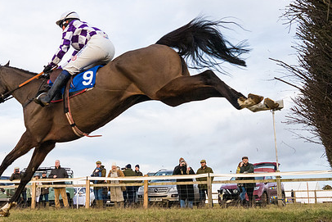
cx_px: 136
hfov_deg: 38.1
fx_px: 480
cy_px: 79
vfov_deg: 25.9
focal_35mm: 52
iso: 2000
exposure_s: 1/1600
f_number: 8
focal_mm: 24
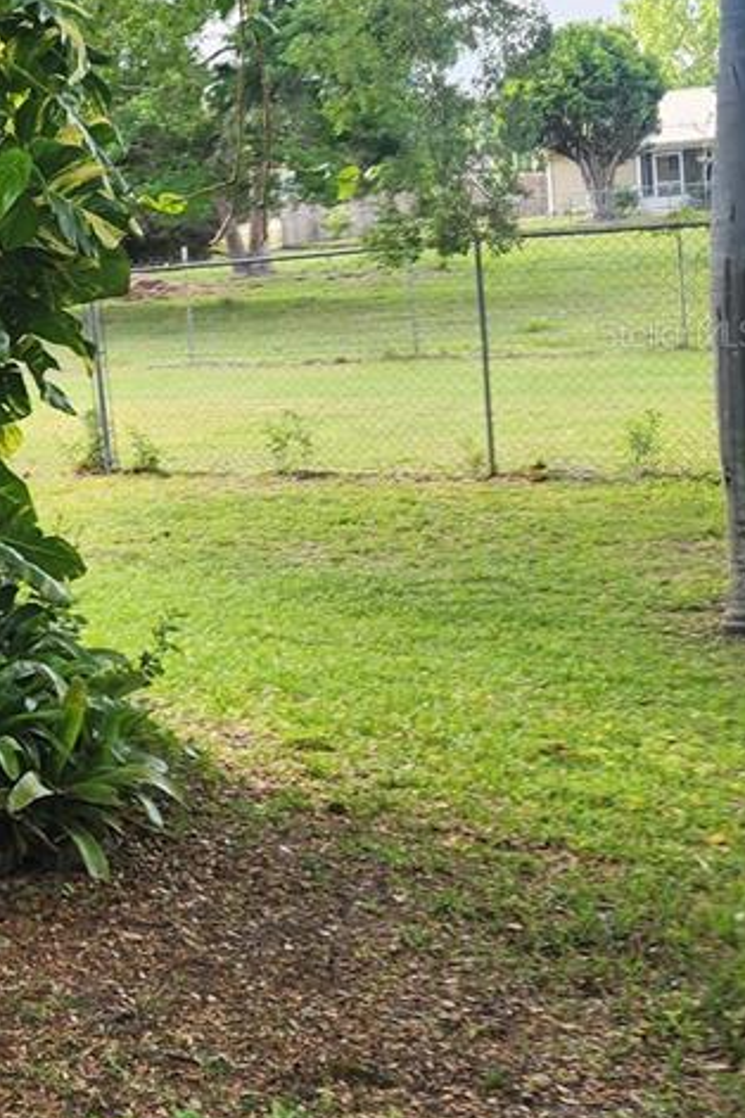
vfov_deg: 32.5
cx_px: -301
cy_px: 332
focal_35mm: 61
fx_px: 1893
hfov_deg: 19.9
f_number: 1.8
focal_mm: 6.4
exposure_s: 1/180
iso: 20
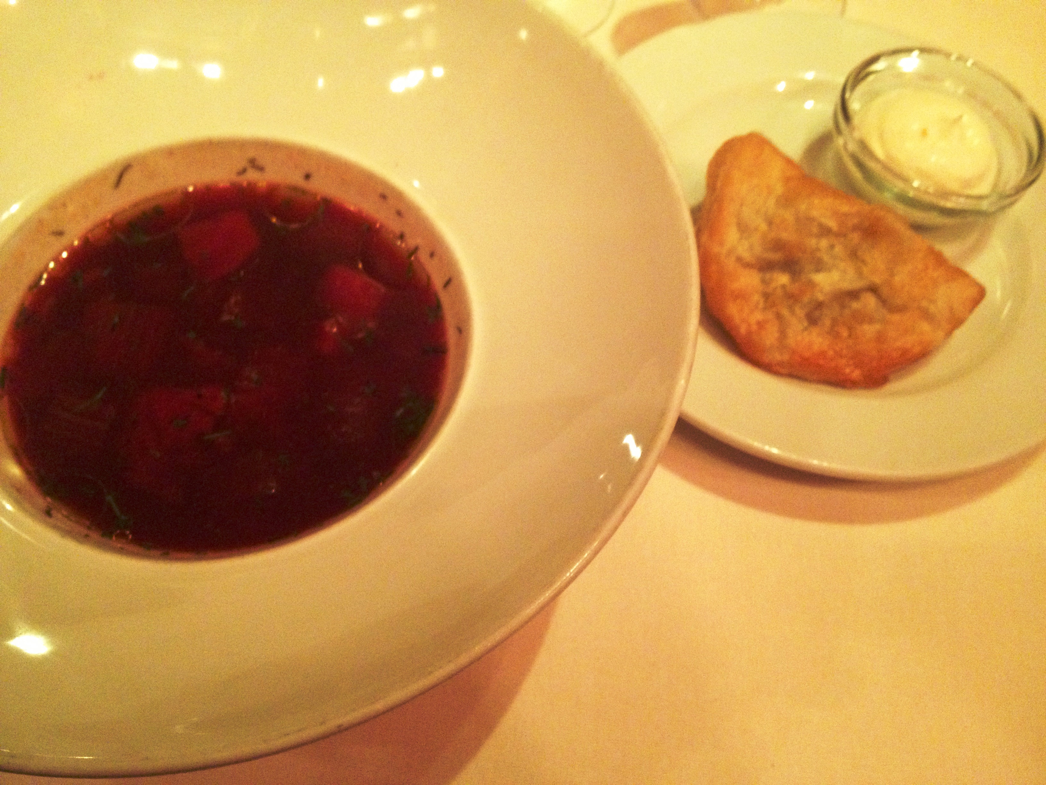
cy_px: 392
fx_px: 1058
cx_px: 523
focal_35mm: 35
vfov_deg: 40.7
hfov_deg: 52.6
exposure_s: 1/20
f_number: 2.4
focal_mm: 4.28
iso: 400
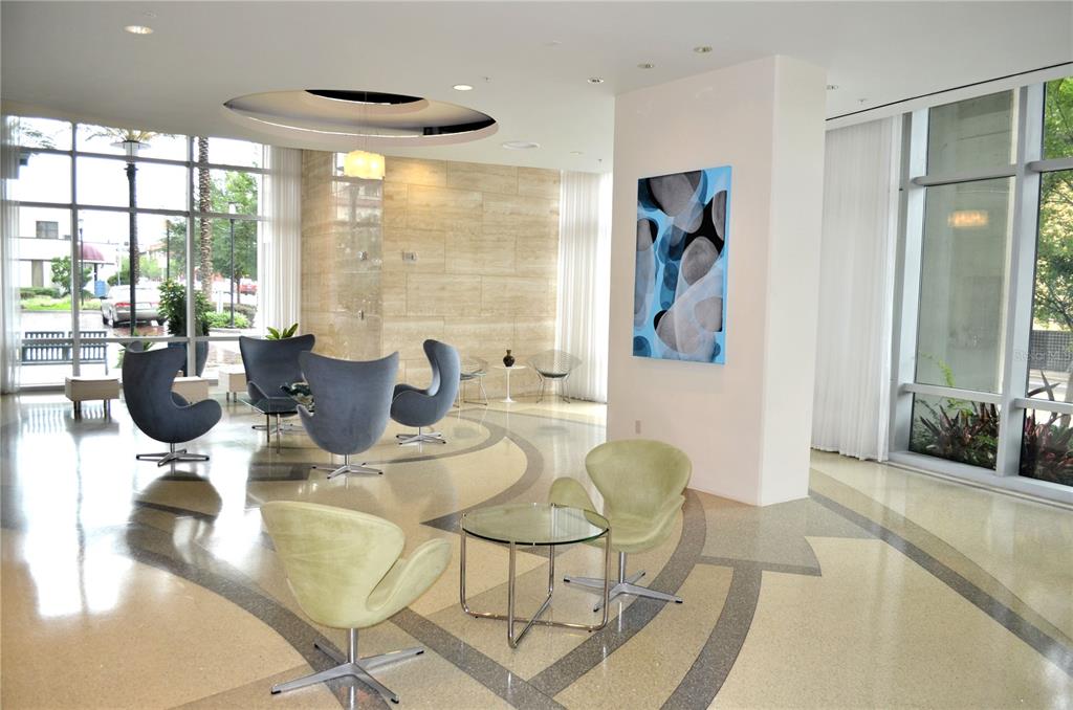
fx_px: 803
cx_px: 536
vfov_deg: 47.7
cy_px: 355
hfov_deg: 67.5
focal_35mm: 27
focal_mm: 18
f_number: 4
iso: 200
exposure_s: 1/125
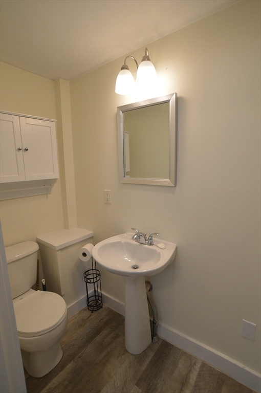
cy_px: 196
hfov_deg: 71.9
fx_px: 180
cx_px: 130
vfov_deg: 95.1
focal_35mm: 16
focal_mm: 11
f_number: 4.5
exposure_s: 1/60
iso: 560
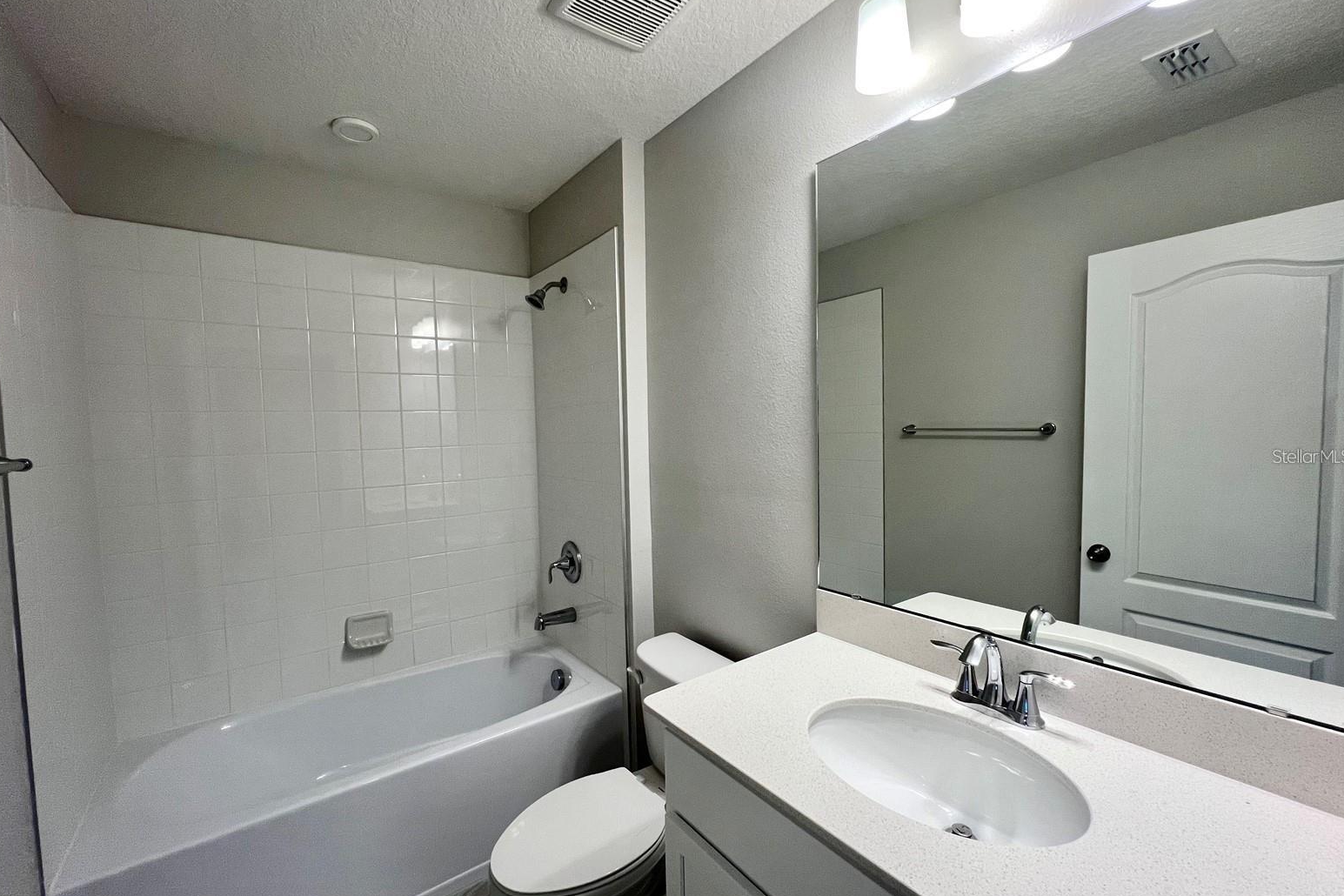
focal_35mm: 14
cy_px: 456
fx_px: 523
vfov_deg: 81.2
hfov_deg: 104.2
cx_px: 659
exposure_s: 1/120
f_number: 1.8
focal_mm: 1.57
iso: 160
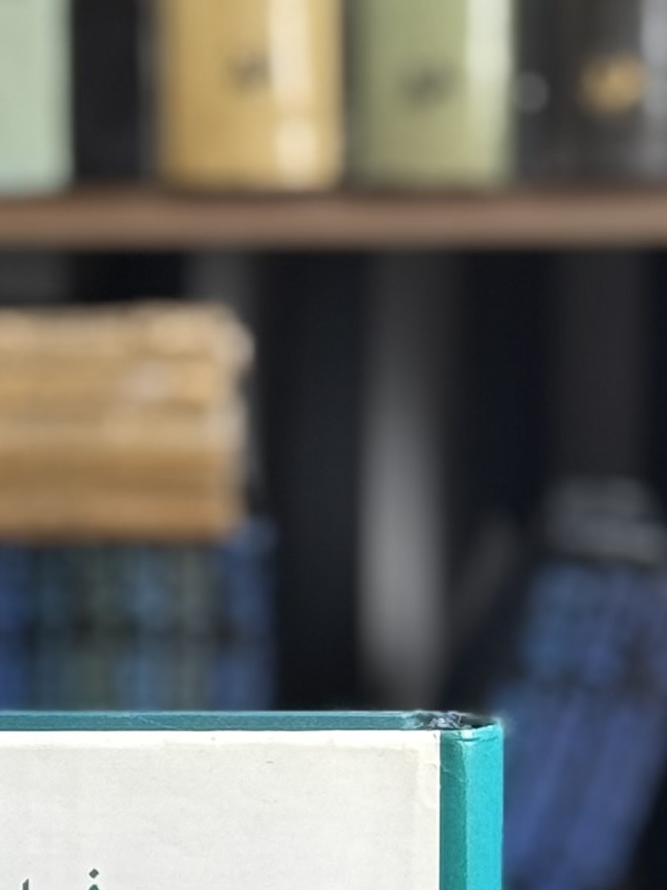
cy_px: 478
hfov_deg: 6.6
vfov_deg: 8.8
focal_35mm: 224
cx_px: -67
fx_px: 5755
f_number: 1.78
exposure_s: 1/50
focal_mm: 6.76
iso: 50
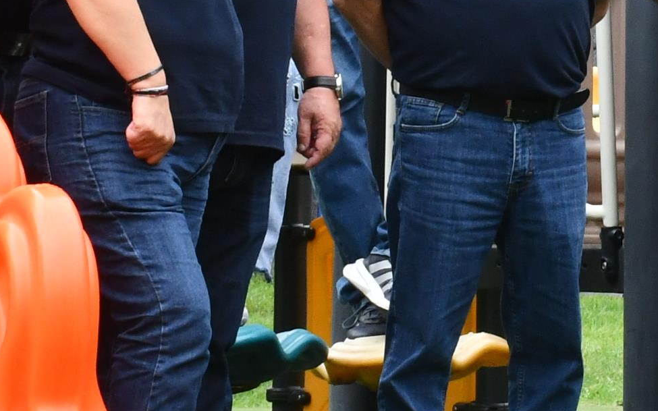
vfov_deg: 5.0
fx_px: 4698
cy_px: -187
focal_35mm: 262
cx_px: 656
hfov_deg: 8.0
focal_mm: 40
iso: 1000
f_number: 18
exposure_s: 1/160
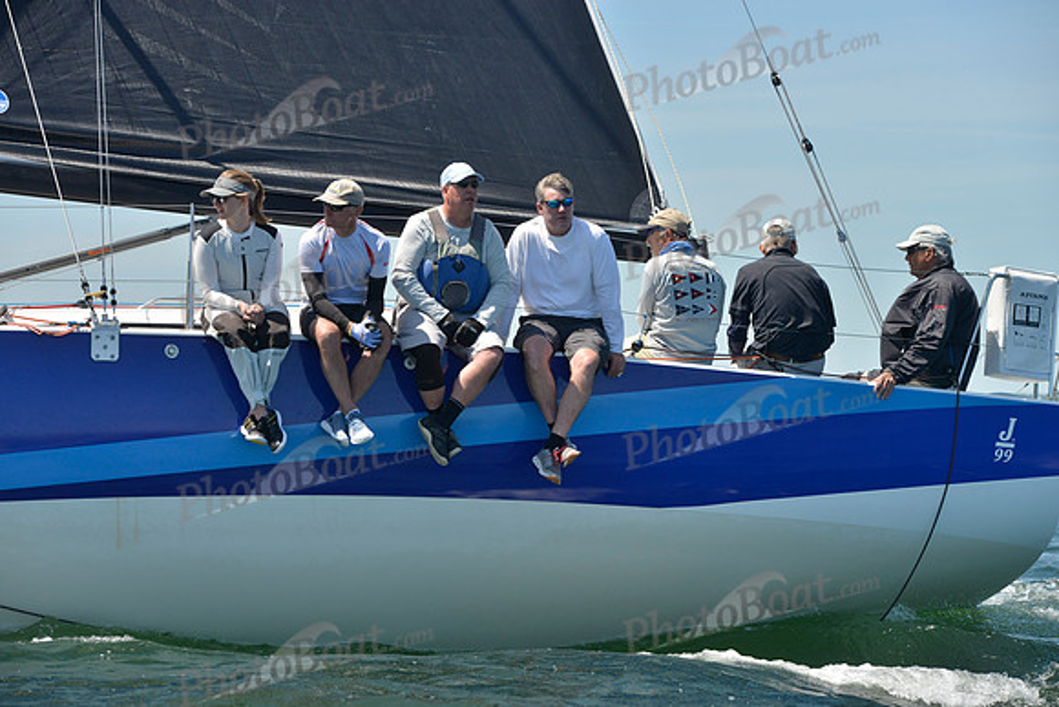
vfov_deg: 11.0
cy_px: 354
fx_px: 3678
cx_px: 530
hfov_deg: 16.4
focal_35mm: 125
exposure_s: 1/1250
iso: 280
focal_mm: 125
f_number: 7.1
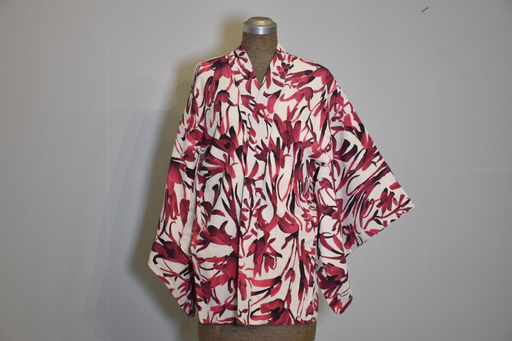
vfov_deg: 18.9
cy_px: 170
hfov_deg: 28.1
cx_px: 256
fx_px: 1024
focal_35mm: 72
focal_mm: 48
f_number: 4.5
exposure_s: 1/80
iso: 400
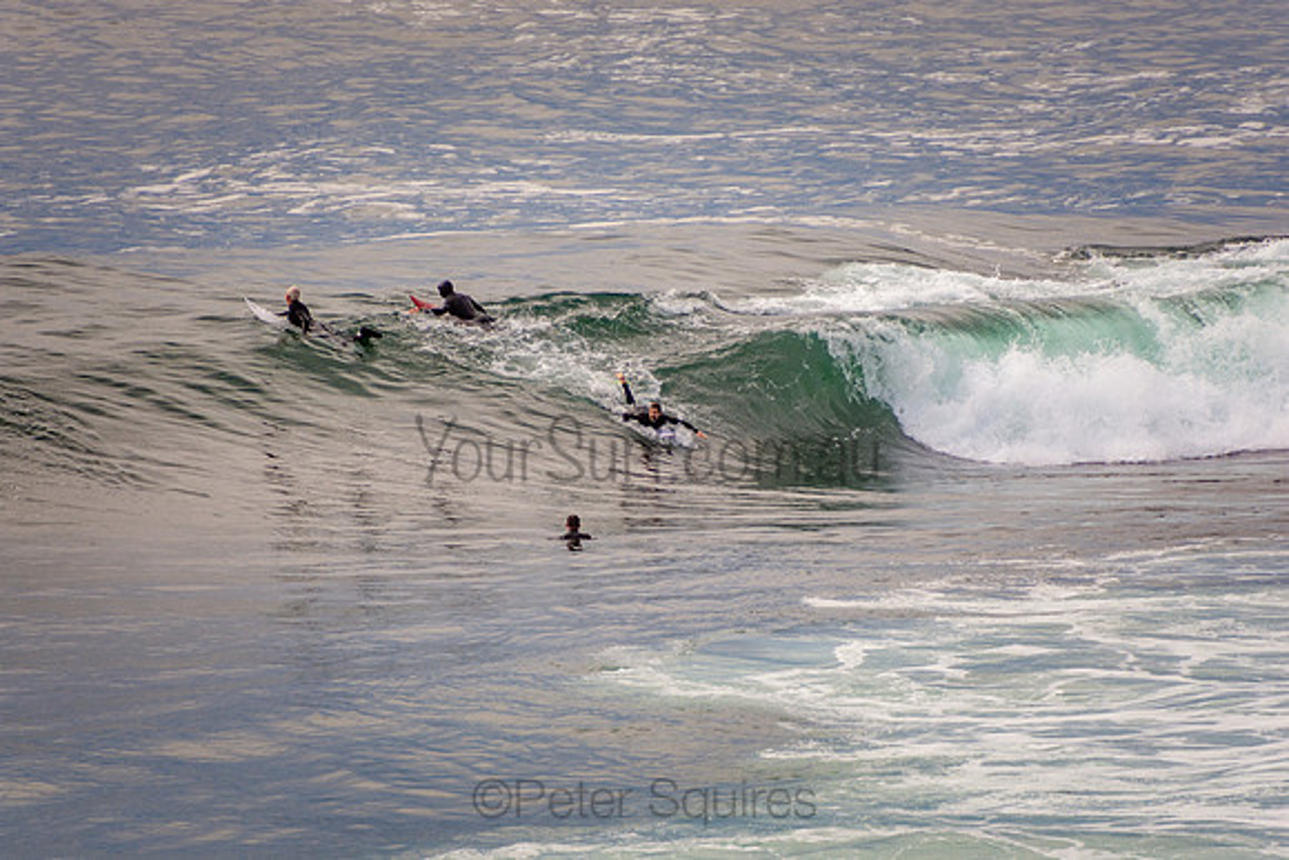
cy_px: 430
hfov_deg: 3.4
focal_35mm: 600
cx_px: 644
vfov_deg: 2.3
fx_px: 21487
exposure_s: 1/800
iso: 250
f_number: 5.6
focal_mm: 400
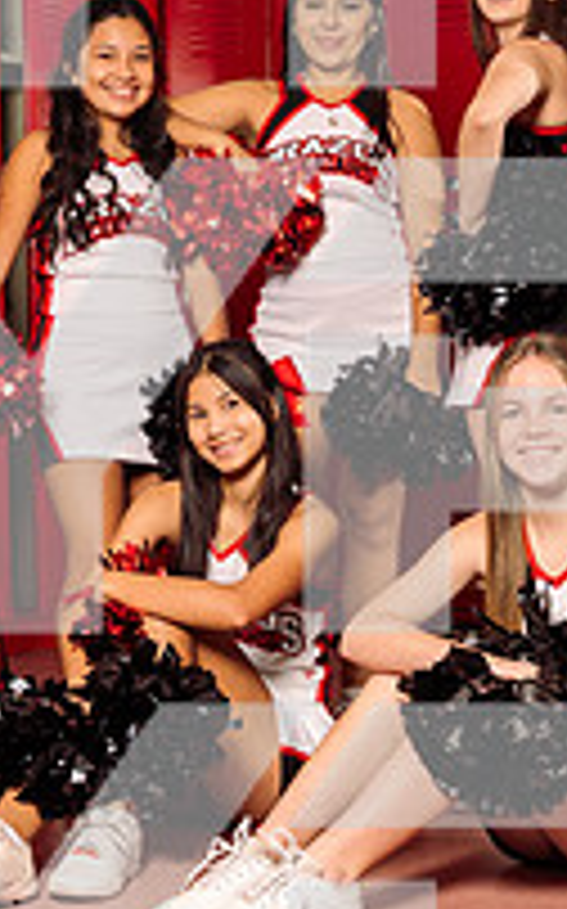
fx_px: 2179
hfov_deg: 14.8
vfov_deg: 23.6
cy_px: 398
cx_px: 216
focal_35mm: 88
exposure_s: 1/250
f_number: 8
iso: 200
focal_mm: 30
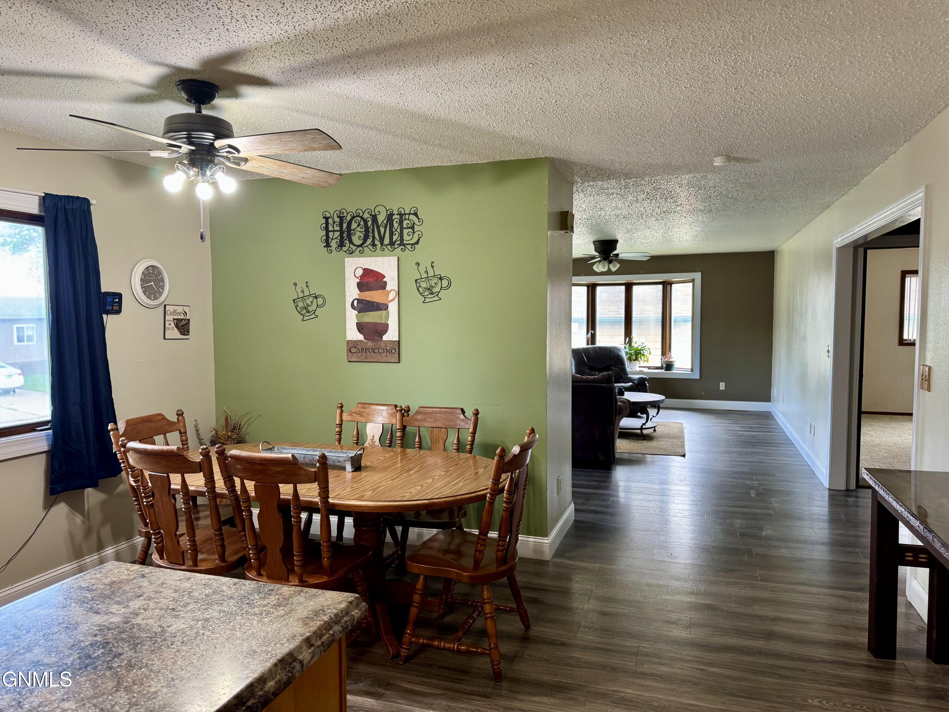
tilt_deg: -3.9
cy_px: 356
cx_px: 474
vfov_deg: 56.8
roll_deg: +0.6
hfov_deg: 71.6
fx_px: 658
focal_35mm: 24
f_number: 1.78
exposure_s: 1/60
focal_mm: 6.76
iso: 200
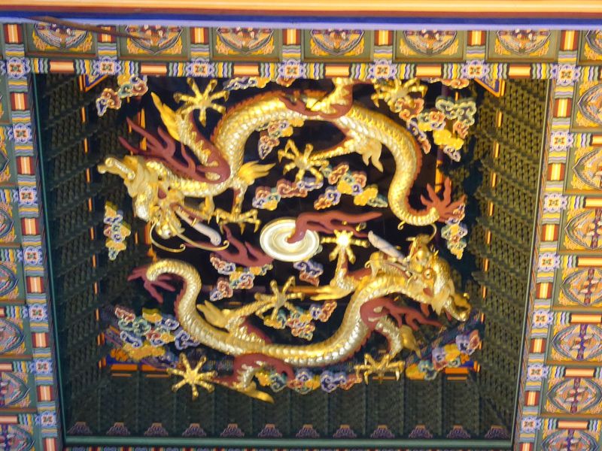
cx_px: 301
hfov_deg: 13.2
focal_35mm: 150
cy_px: 226
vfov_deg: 9.9
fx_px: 2609
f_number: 5.3
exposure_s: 1/4
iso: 800
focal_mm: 24.2
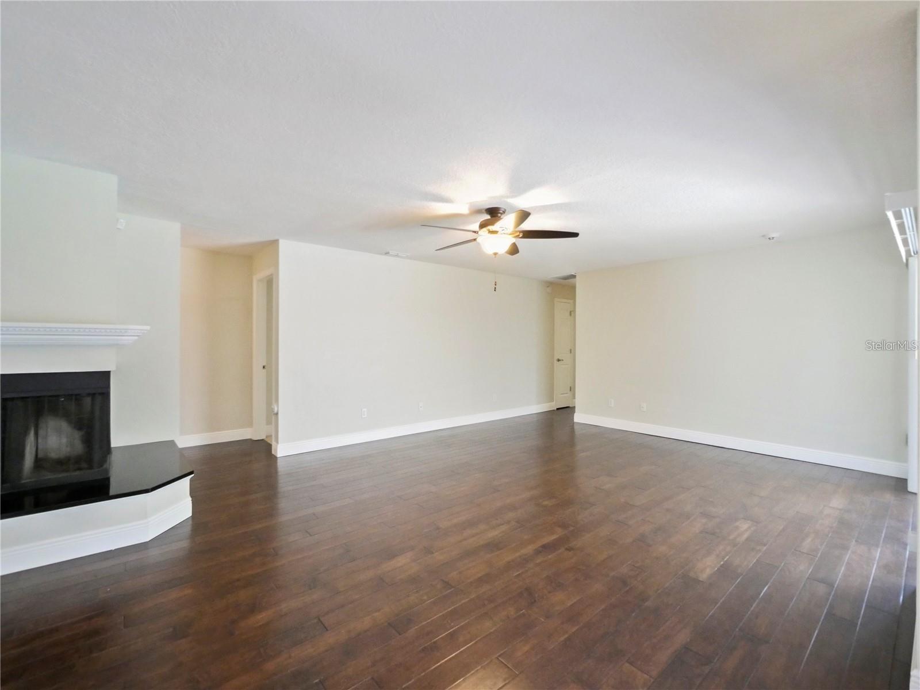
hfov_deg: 102.1
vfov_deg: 85.7
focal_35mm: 14
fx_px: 372
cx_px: 460
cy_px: 345
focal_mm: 7
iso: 3200
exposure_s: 1/60
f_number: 4
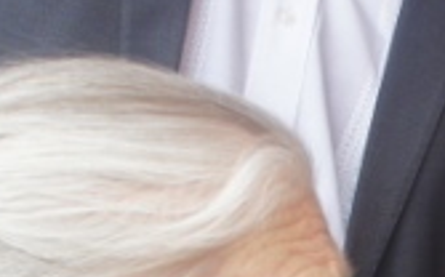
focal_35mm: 169
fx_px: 2048
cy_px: 662
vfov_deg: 7.3
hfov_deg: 12.1
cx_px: 573
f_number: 4.5
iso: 200
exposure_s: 1/250
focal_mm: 18
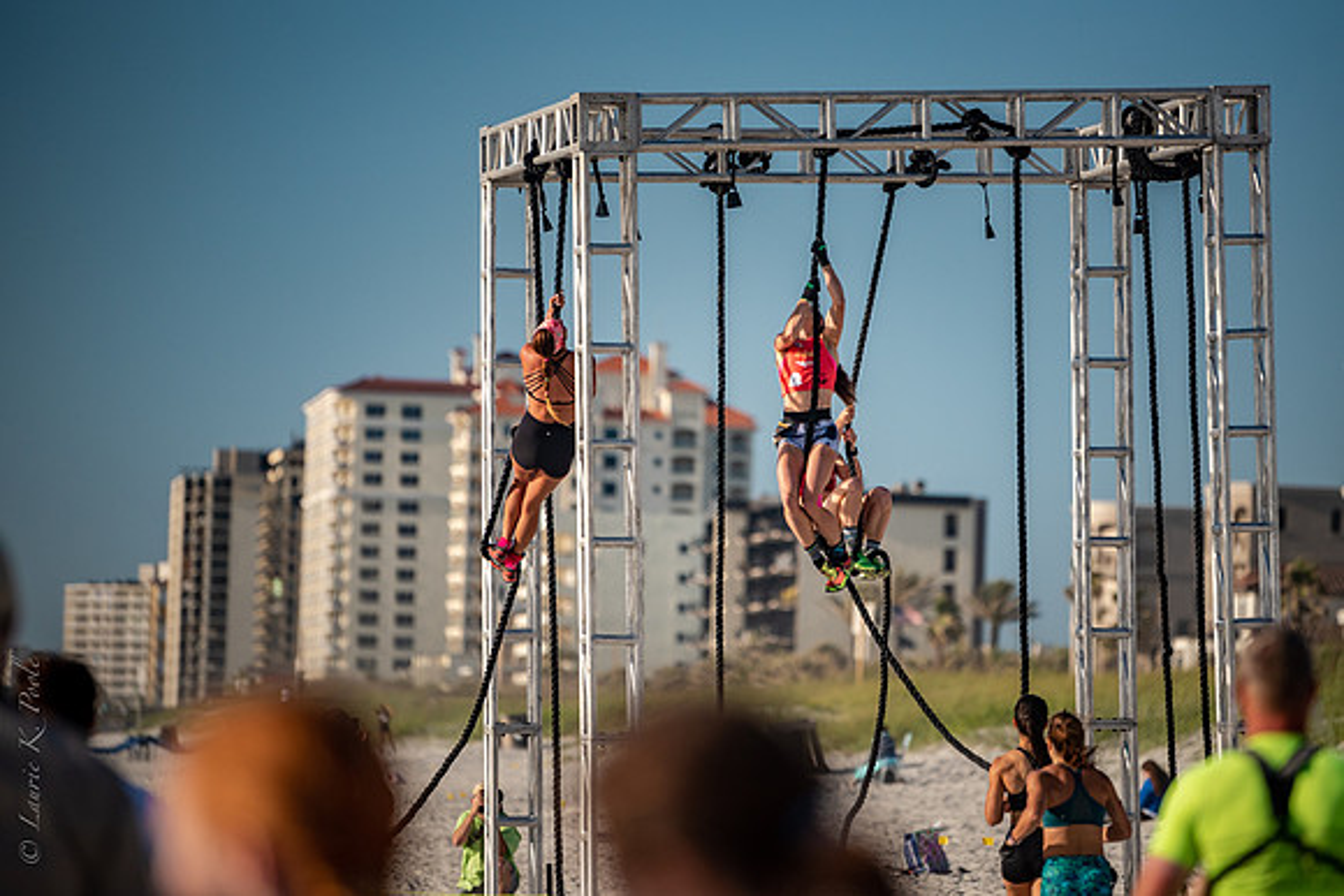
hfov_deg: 8.9
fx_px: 8626
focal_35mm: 231
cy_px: 379
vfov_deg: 6.0
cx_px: 748
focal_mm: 200
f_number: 2.8
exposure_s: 1/4000
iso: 450
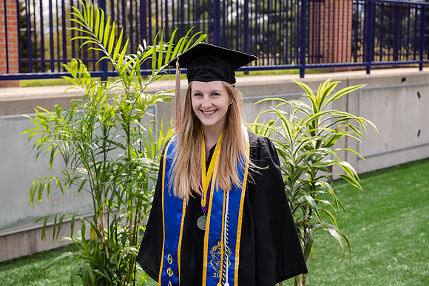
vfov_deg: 21.9
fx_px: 739
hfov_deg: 32.4
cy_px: 143
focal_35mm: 62
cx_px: 214
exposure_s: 1/200
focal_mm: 62
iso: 125
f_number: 5.6
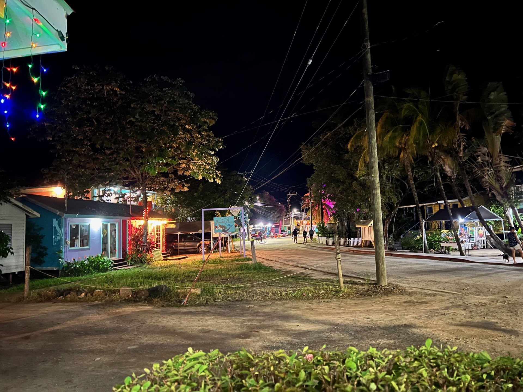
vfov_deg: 53.1
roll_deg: +2.3
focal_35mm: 26
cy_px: 196
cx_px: 262
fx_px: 393
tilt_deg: +5.2
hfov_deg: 67.3
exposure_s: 1/9
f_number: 1.5
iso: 1600
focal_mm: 5.7
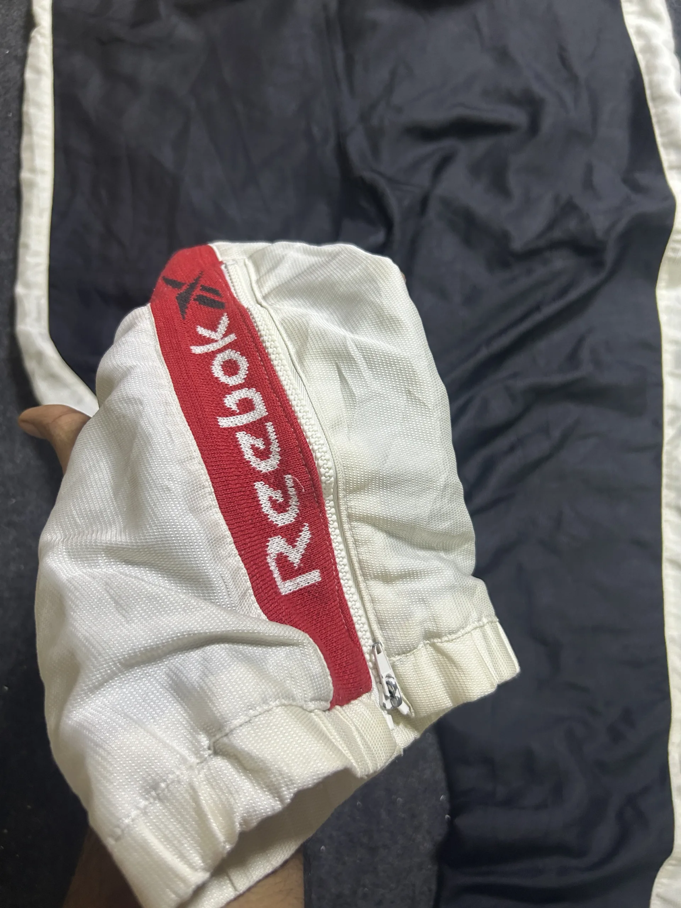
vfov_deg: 67.3
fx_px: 682
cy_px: 454
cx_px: 340
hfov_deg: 53.1
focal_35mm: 26
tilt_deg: -54.1
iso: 125
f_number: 1.5
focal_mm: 5.7
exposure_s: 1/50
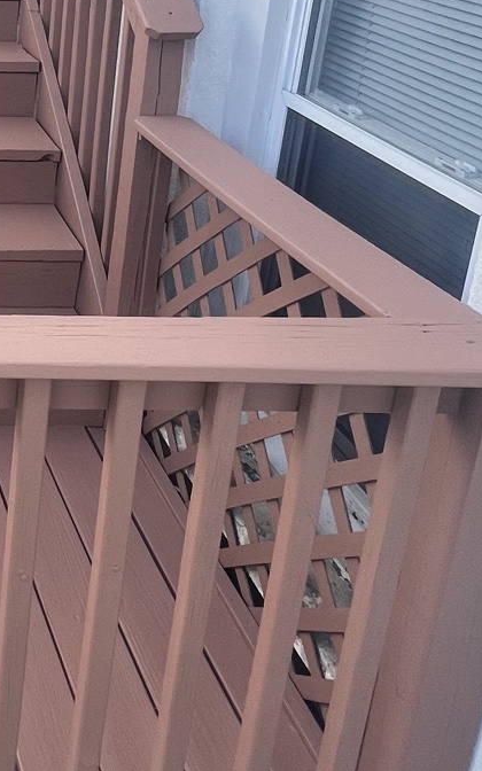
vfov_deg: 43.2
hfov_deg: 23.7
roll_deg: +0.1
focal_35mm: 41
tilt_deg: -14.5
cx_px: -271
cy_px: 48
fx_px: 862
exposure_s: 1/286
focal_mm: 1.57
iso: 32
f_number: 1.8
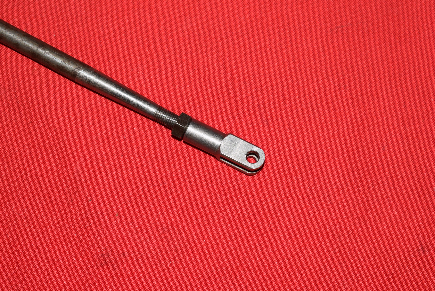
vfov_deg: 16.6
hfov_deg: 24.6
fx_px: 998
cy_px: 146
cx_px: 218
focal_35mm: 82
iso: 100
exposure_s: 1/60
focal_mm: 55
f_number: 8
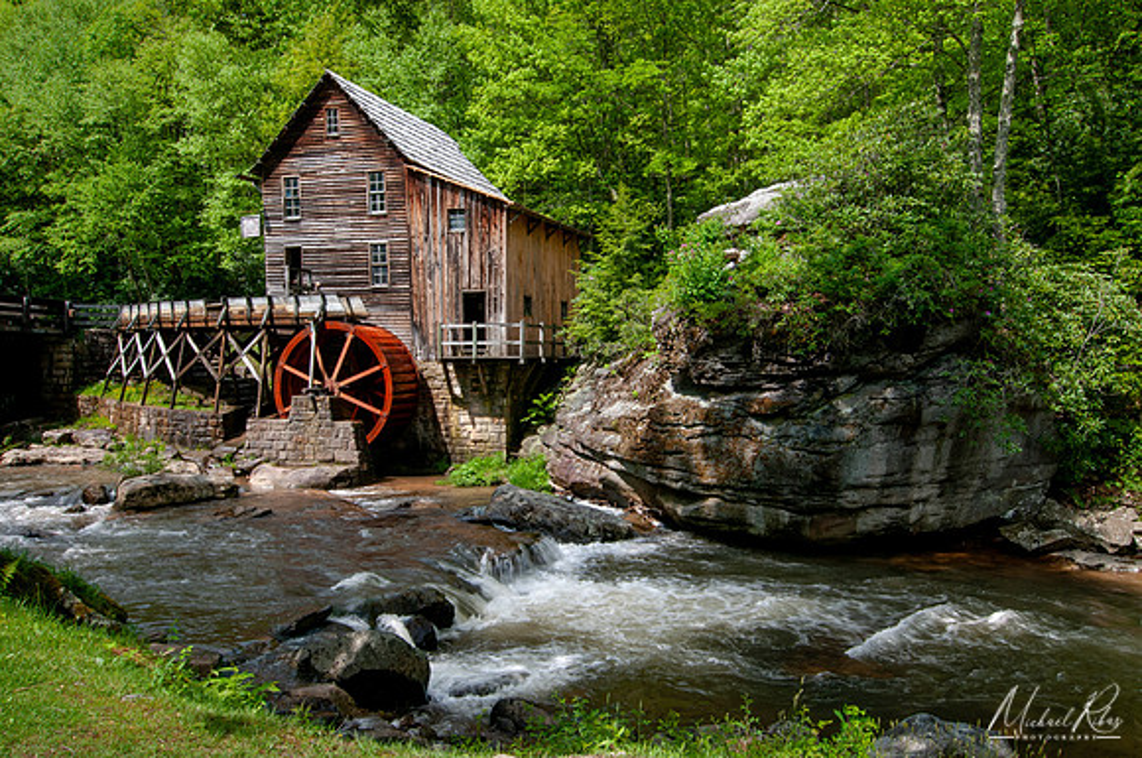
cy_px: 379
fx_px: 903
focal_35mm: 28
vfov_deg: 45.5
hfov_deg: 64.6
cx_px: 571
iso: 200
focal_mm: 19
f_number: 22
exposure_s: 1/30
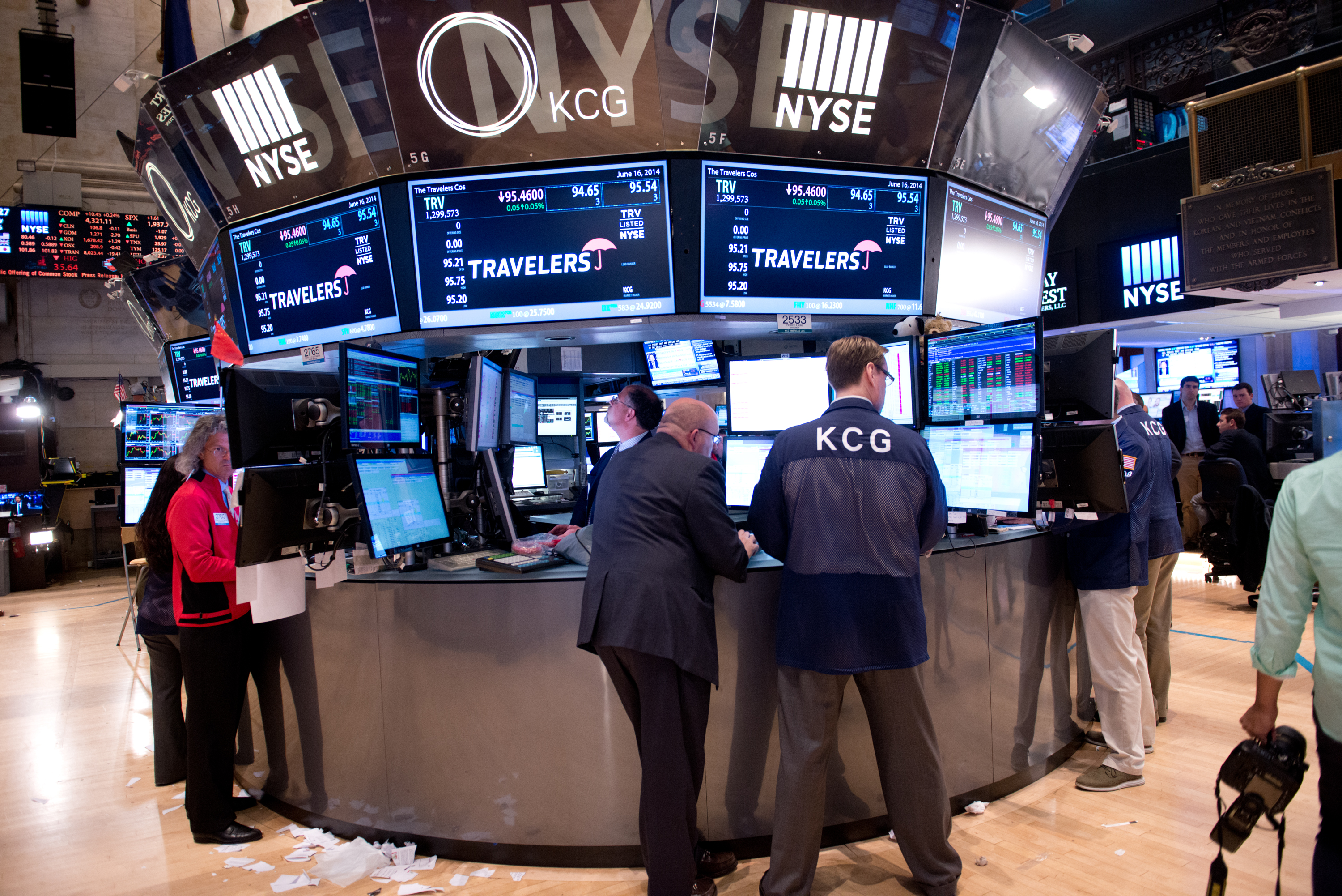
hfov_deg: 73.7
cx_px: 671
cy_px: 448
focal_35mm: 24
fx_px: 895
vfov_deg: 53.2
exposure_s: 1/125
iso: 1600
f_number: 2.8
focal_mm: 24
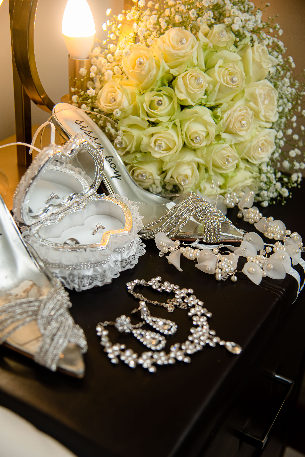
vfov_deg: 39.6
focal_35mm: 50
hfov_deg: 27.0
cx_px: 152
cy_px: 228
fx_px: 635
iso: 640
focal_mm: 50
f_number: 4
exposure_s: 1/200
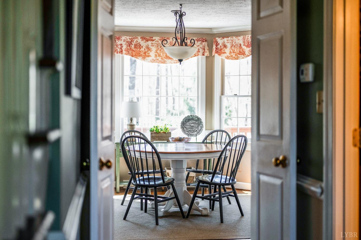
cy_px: 120
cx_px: 180
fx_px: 501
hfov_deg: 39.6
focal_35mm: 50
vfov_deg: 26.9
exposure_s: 1/800
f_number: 2
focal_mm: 50
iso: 800
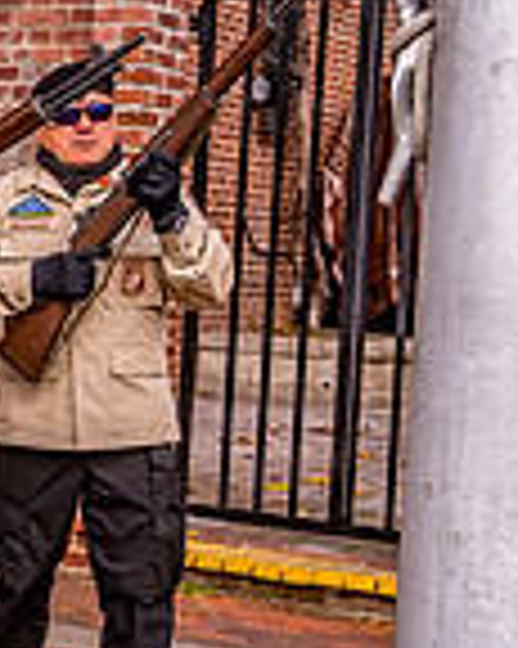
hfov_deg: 12.9
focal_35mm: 106
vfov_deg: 18.1
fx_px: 2033
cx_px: -459
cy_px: 286
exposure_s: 1/640
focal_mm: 28
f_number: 6.3
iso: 800
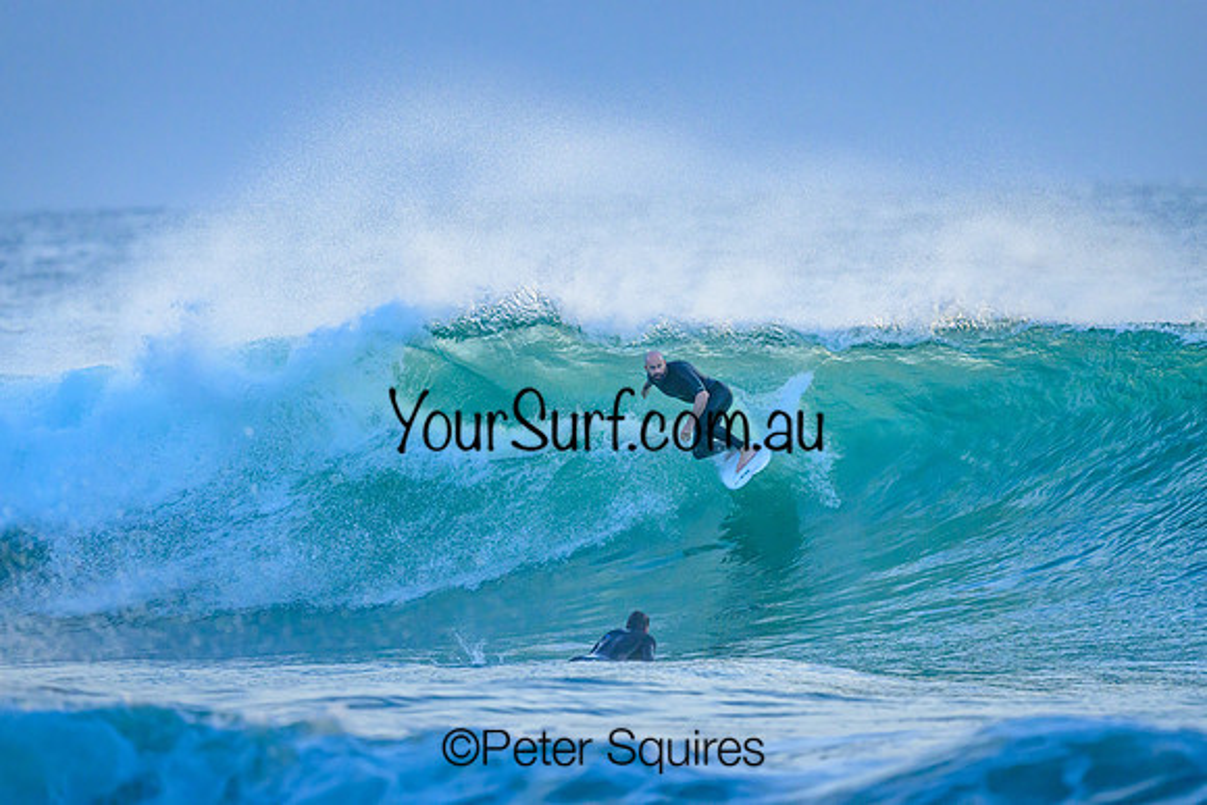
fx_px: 26827
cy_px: 402
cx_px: 604
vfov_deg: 1.7
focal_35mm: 800
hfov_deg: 2.6
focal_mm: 800
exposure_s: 1/2500
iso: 2500
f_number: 6.3
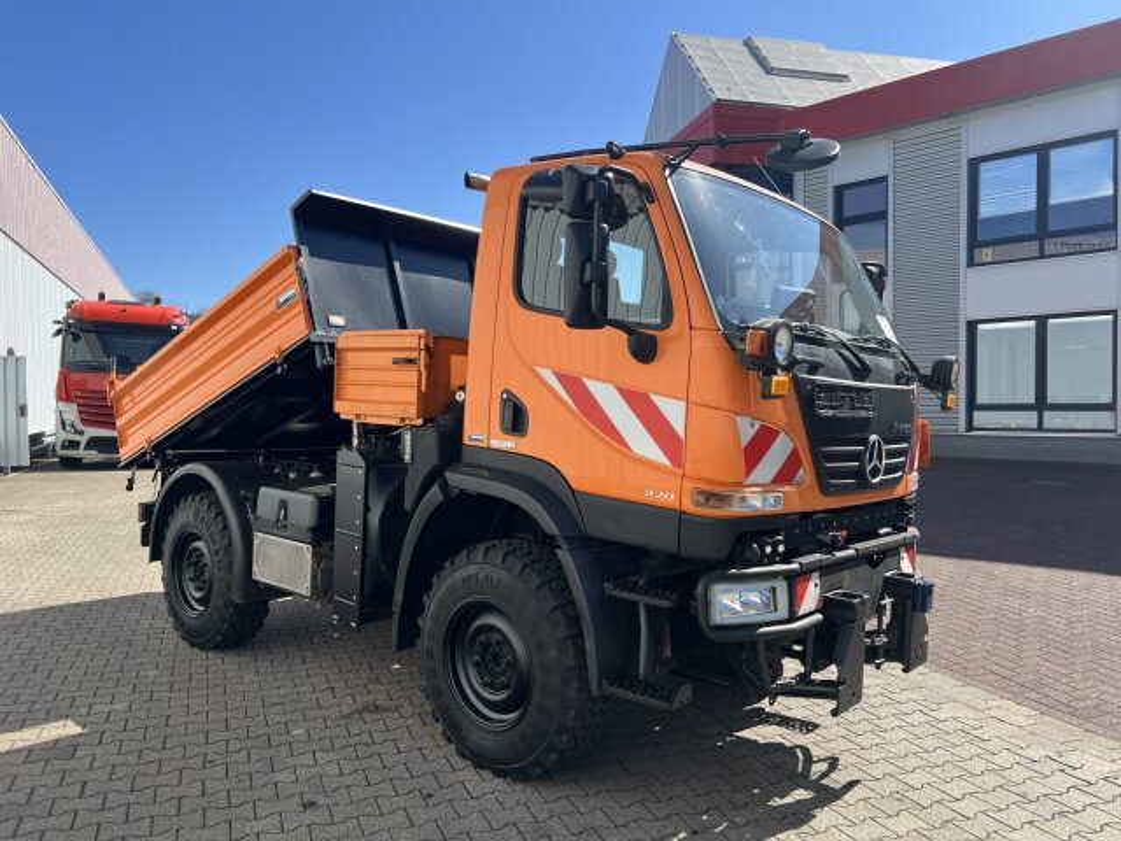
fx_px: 842
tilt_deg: -0.7
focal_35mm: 26
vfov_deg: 53.1
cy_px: 420
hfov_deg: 67.3
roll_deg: +0.4
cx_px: 560
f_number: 1.5
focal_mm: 5.7
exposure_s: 1/2457
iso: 50
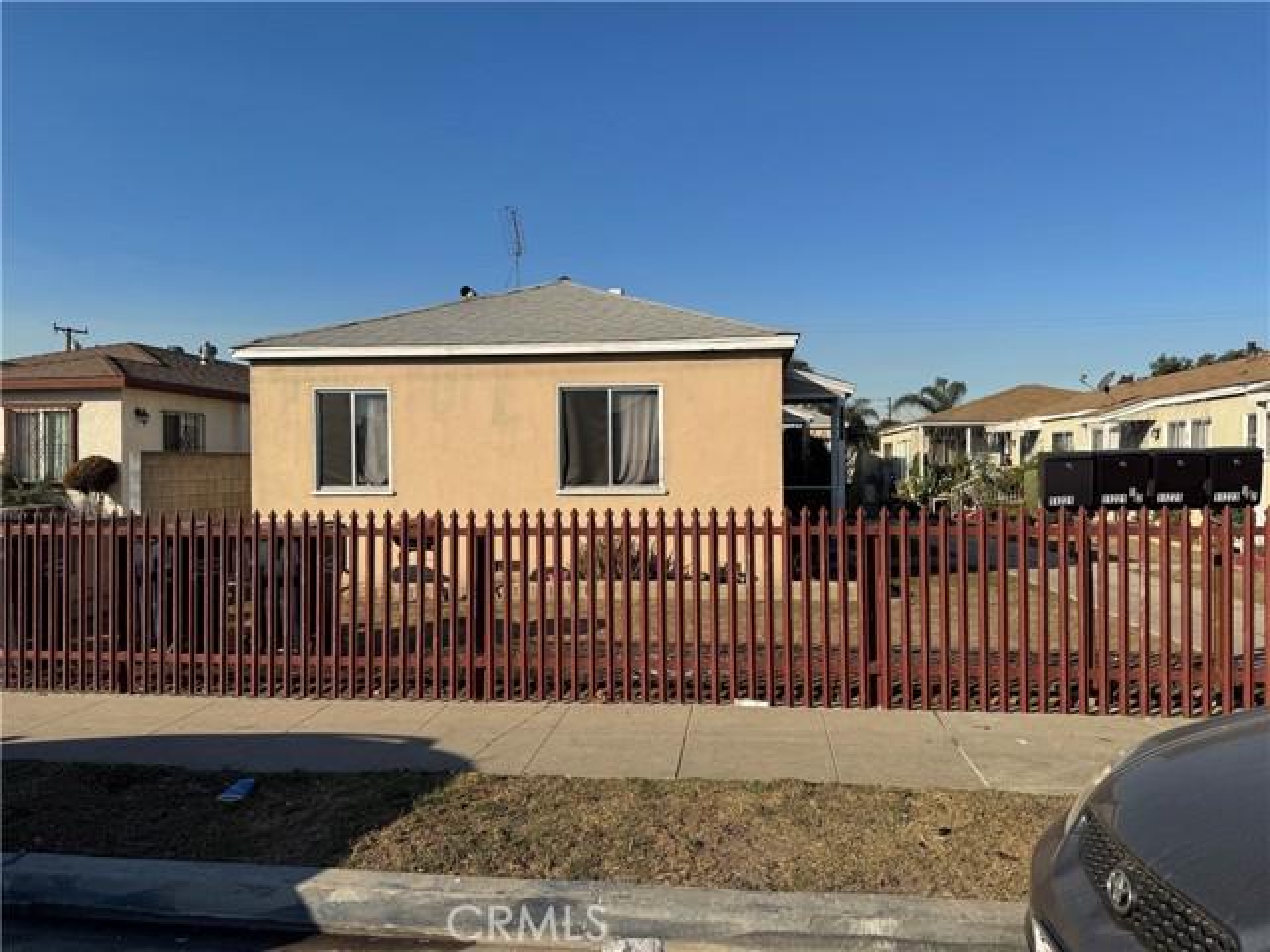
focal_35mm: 24
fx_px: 881
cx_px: 635
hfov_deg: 71.6
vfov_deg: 56.8
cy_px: 476
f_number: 1.78
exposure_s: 1/5814
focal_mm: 6.76
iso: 80
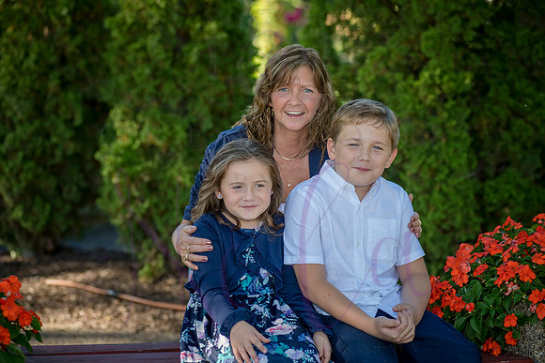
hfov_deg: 19.5
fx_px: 1590
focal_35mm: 105
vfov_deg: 13.0
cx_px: 272
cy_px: 182
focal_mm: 105
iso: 400
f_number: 4
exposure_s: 1/400
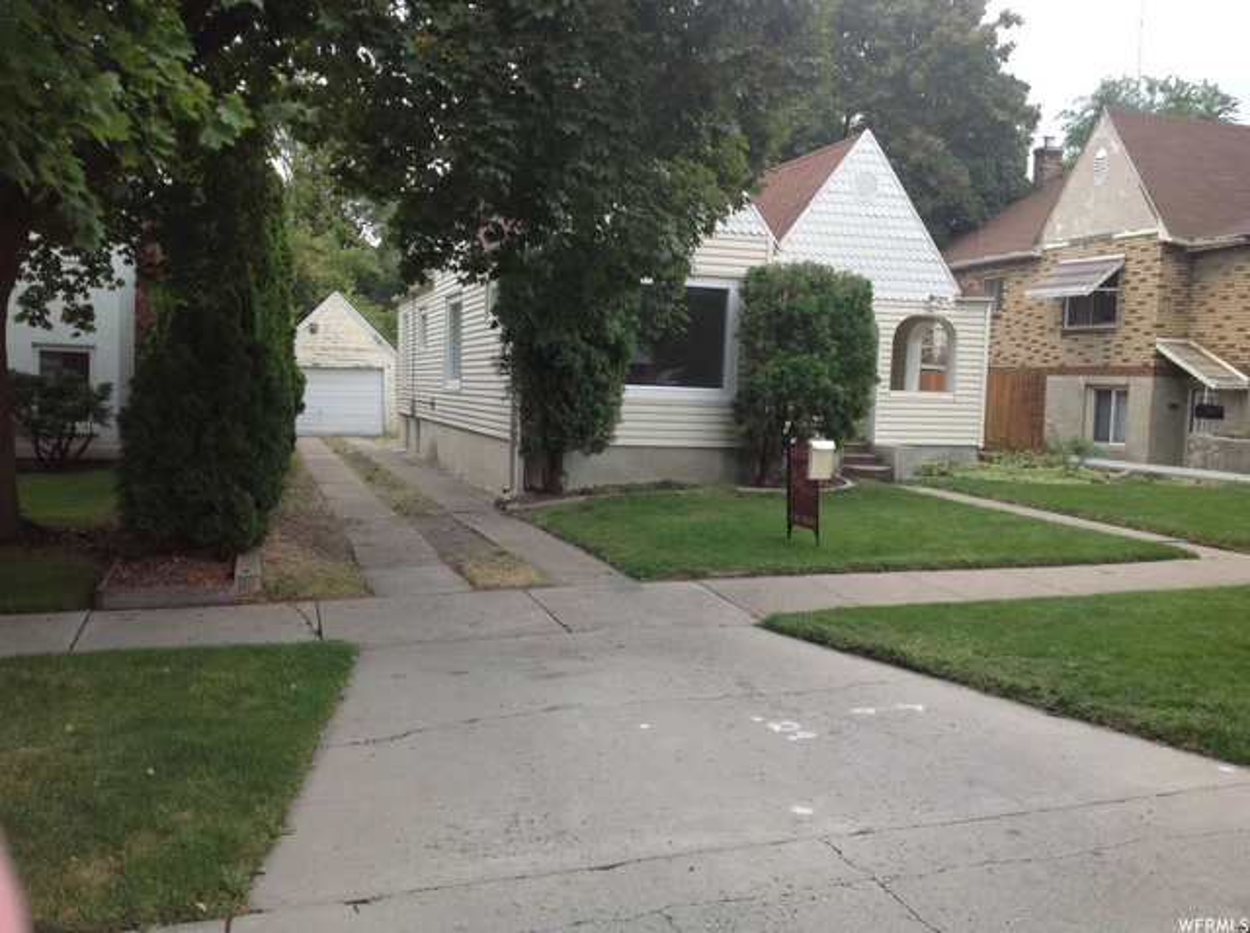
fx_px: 1262
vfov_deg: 40.6
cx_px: 625
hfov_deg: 52.7
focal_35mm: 35
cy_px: 466
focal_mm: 4.28
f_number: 2.4
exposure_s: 1/355
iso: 50
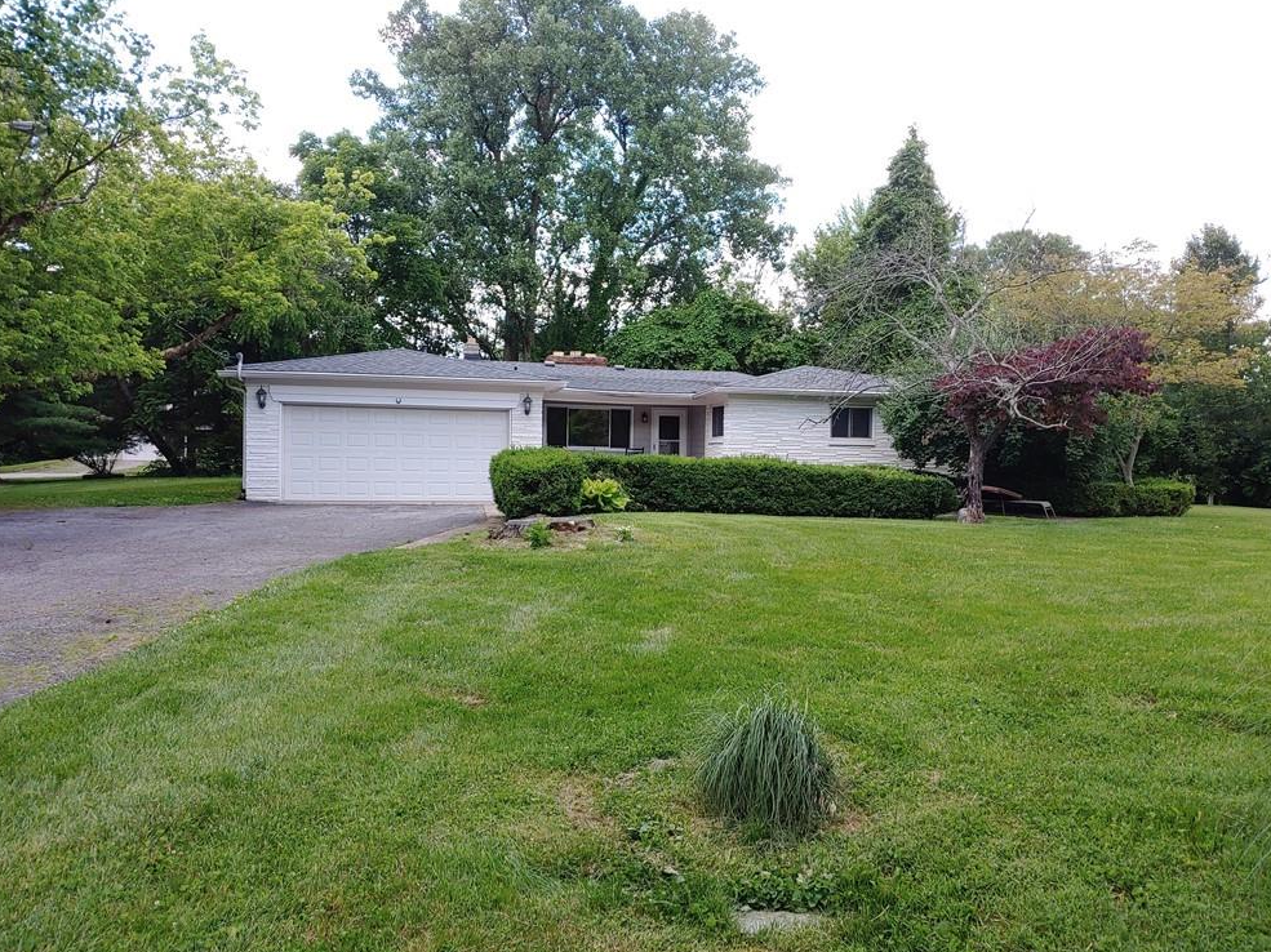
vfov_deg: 53.0
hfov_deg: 67.3
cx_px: 634
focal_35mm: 26
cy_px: 486
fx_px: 954
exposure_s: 1/488
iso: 50
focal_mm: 4.23
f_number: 1.5
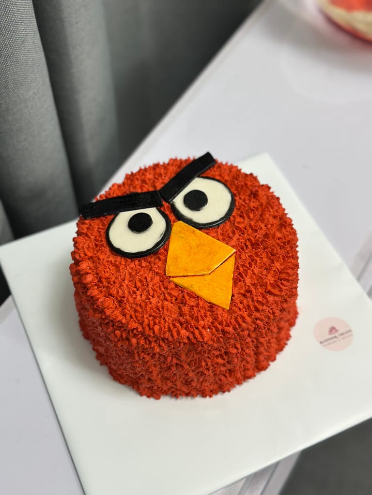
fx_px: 688
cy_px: 248
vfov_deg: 39.7
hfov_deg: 30.3
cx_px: 186
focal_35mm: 48
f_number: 1.78
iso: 64
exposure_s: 1/169
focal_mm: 6.86
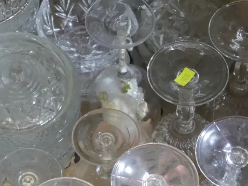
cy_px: 56
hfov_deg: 14.4
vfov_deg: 10.8
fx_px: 982
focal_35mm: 137
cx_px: 132
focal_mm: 32
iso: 3200
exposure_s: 1/60
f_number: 5.4
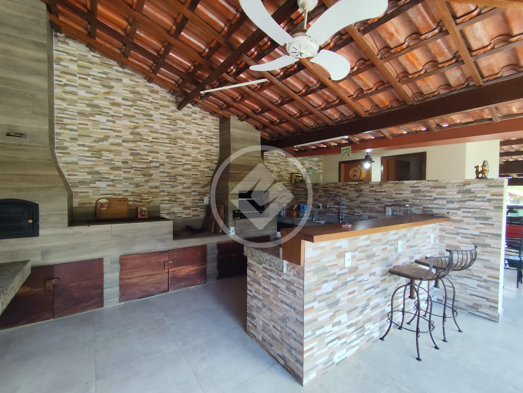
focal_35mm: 16
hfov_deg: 94.5
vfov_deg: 78.2
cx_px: 262
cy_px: 196
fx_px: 242
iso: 64
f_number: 2.2
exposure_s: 1/60
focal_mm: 1.65
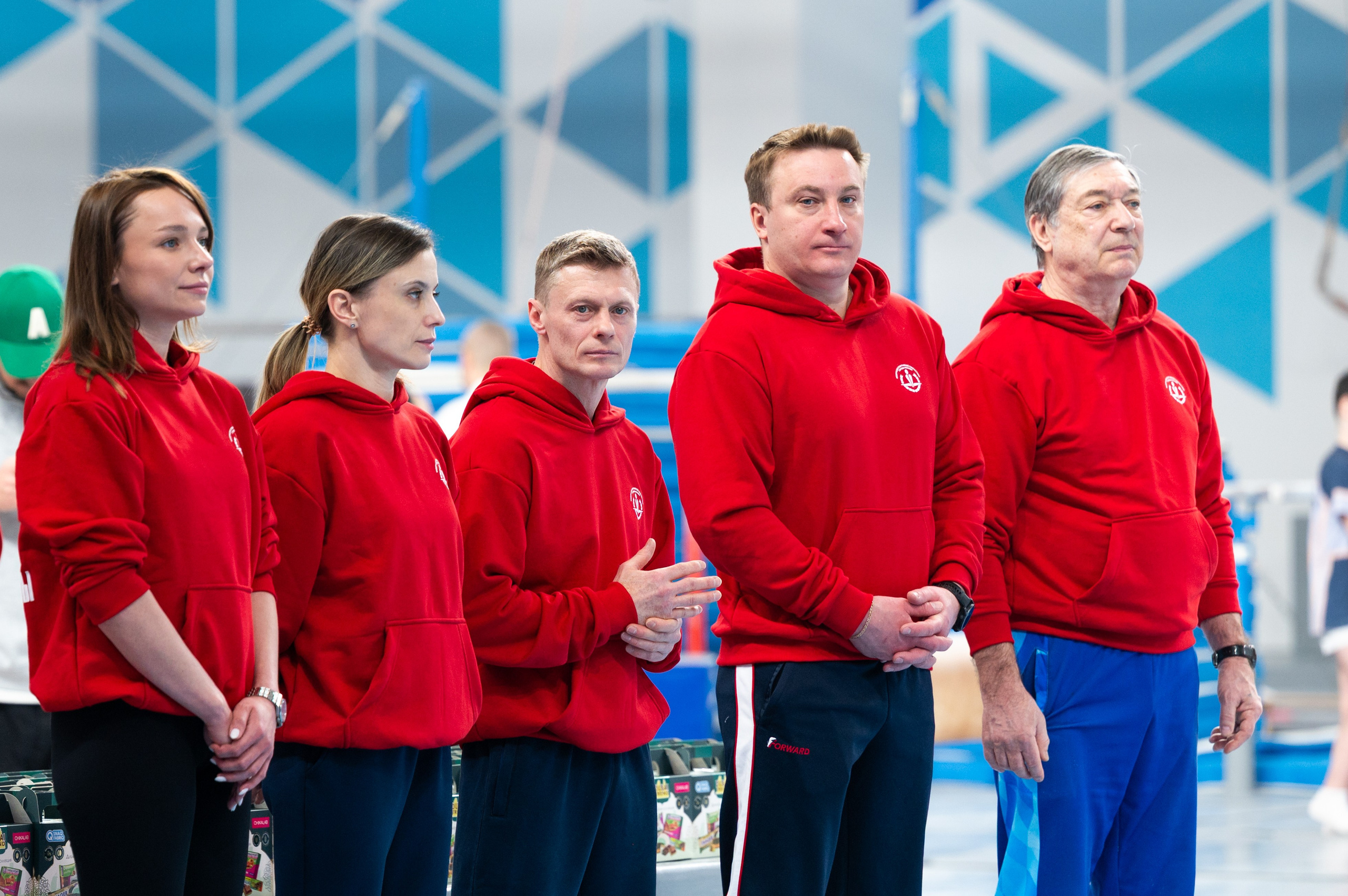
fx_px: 8080
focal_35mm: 216
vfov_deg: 6.4
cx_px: 507
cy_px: 464
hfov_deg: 9.5
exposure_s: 1/500
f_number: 3.5
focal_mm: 140
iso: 640
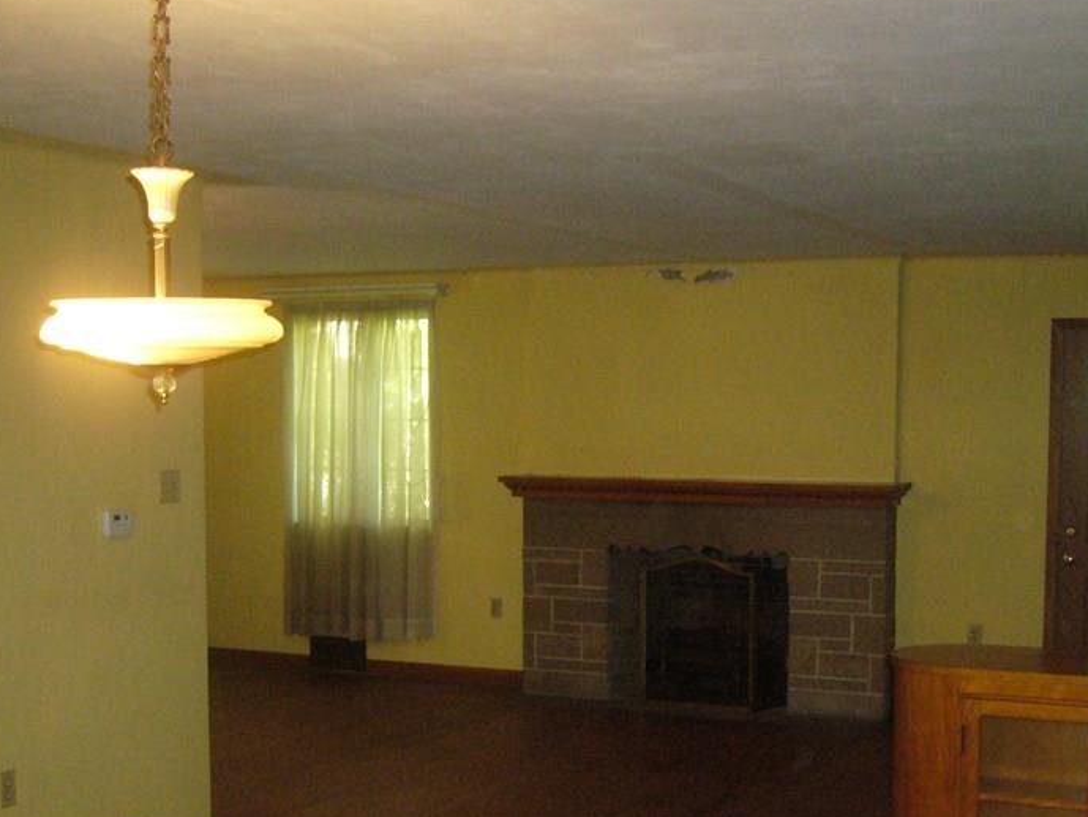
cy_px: 558
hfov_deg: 36.8
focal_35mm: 52
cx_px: 595
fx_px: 1635
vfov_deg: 27.8
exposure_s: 1/30
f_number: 2.8
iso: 400
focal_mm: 5.8
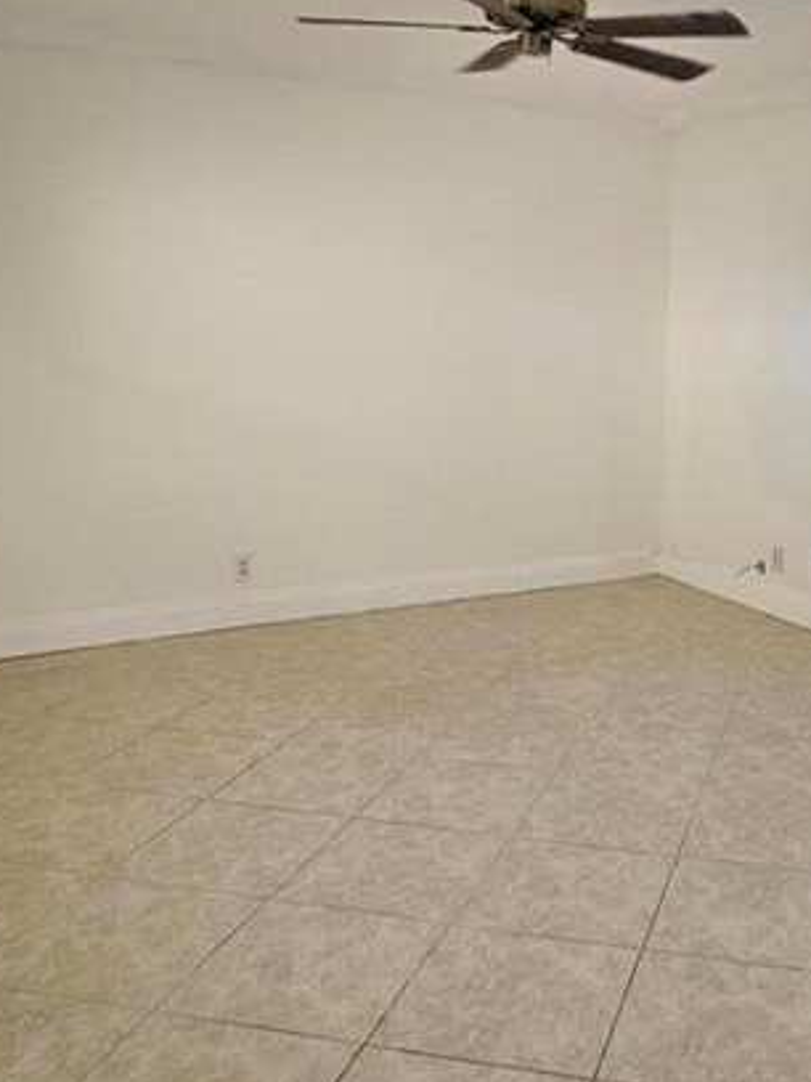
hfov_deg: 40.2
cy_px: 408
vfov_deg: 53.4
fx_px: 1062
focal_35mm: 34
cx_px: 639
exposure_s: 1/60
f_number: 2.2
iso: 100
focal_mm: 2.2
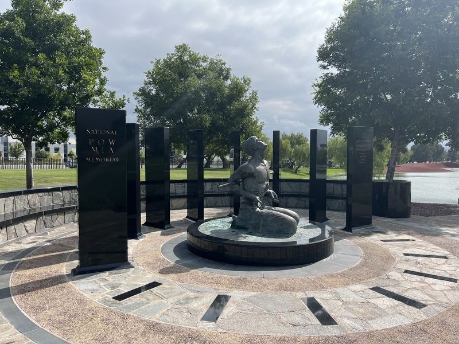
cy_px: 172
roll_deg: -0.4
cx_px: 230
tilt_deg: -2.8
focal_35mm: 26
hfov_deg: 67.3
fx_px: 345
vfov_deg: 53.1
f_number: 1.6
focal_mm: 5.1
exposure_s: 1/3876
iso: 50
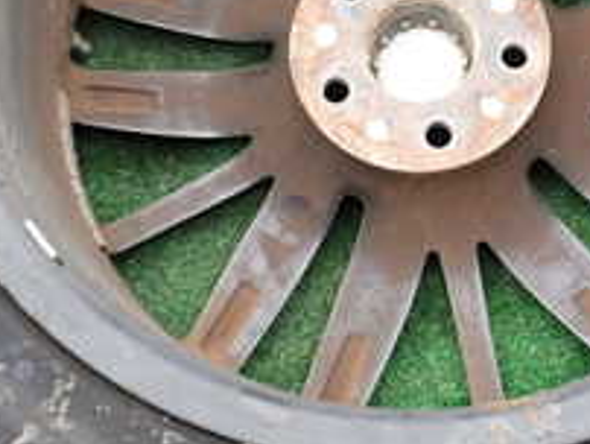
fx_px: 1519
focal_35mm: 89
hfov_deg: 21.8
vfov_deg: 16.4
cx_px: 432
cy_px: 35
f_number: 3.2
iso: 100
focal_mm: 5.4
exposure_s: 1/200
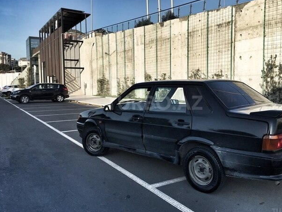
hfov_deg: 56.7
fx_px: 261
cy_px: 103
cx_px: 154
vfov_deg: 44.2
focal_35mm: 32
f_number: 2.2
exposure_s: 1/894
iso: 25
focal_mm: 4.15
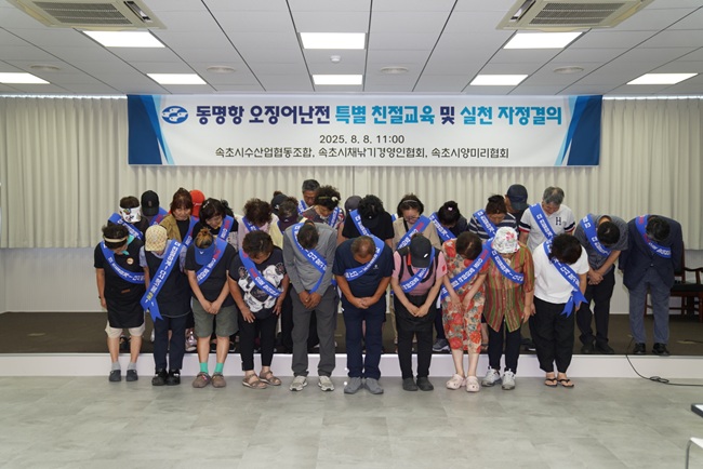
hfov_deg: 53.1
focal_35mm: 36
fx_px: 703
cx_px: 352
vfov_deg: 36.9
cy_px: 234
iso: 200
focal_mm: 36
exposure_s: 1/125
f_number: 2.8
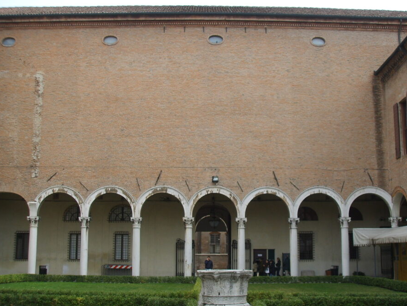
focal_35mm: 45
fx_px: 529
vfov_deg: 32.2
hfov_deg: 42.0
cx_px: 229
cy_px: 168
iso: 50
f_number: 3.5
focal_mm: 6.6
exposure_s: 1/250
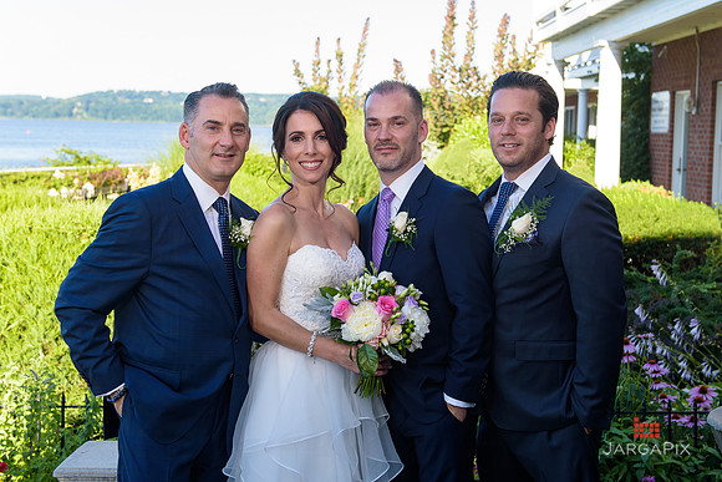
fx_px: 1139
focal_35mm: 57
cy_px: 223
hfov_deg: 35.2
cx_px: 390
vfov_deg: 23.9
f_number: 4
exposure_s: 1/250
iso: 200
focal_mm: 48
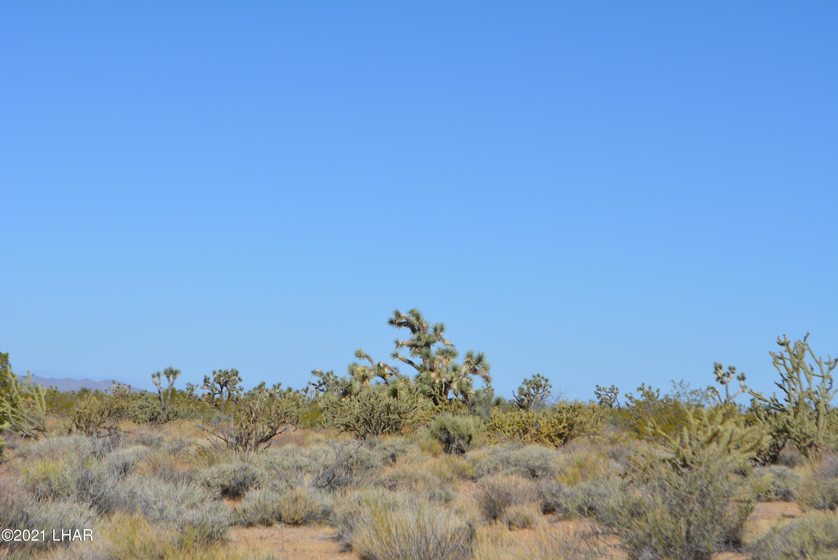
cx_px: 419
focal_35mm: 82
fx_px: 1922
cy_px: 280
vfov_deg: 16.6
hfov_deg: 24.6
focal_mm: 55
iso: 100
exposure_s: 1/320
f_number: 9
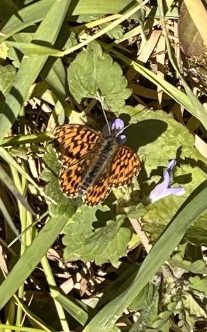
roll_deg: +15.6
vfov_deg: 66.5
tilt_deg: -43.5
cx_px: 104
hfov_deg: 44.5
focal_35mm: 28
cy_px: 164
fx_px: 253
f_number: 1.6
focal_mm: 5.1
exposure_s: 1/3049
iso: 50
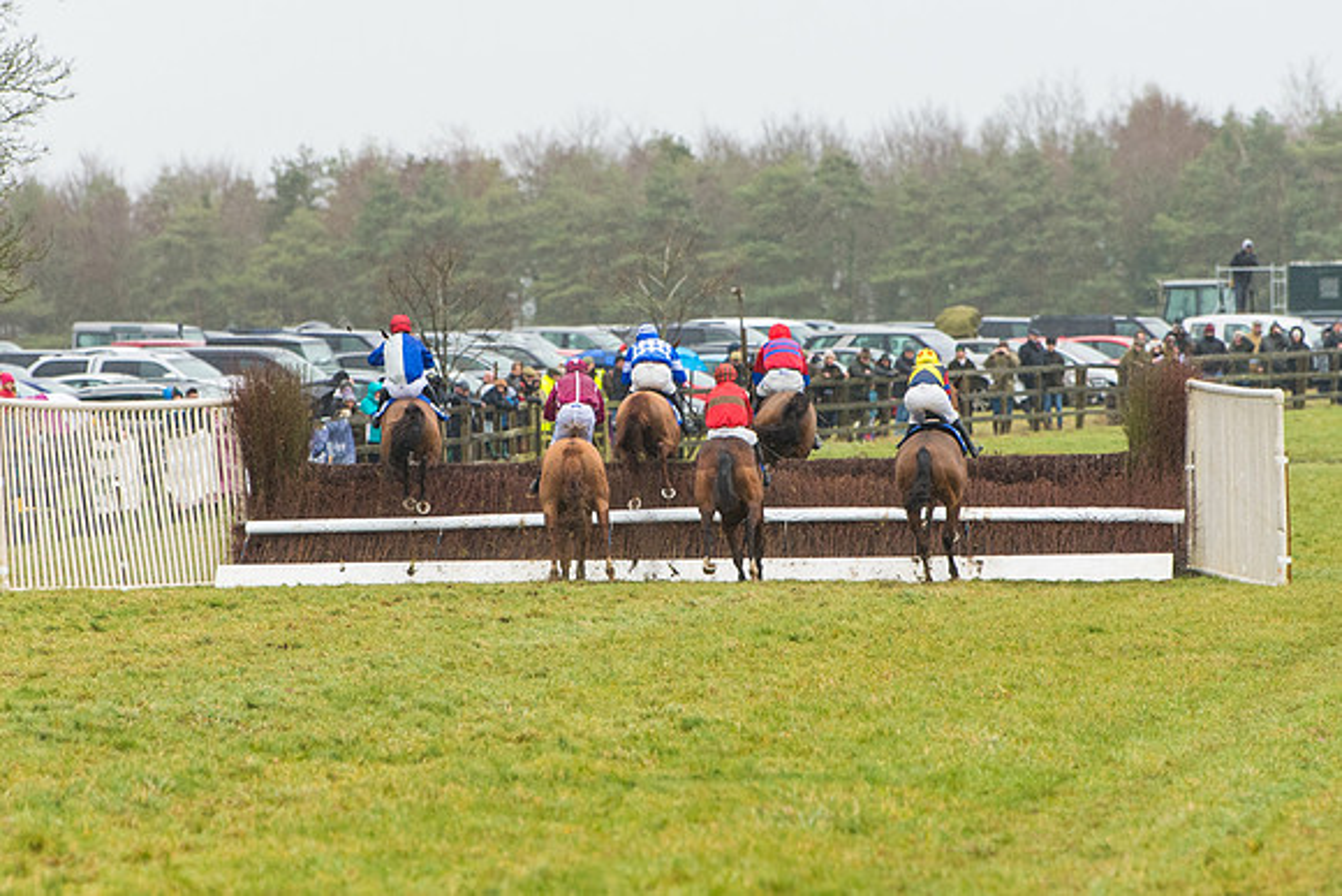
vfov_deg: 4.2
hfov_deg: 6.2
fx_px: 12325
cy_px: 448
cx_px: 664
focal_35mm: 331
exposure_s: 1/1000
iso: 1000
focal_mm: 200
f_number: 4
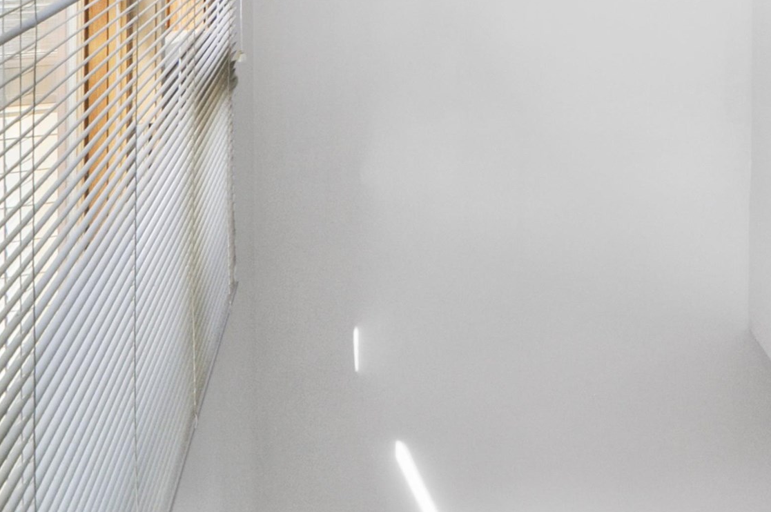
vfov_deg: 25.4
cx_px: 1015
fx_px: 971
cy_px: -155
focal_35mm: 45
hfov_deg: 32.2
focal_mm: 11
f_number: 5.6
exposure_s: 1/40
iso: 400
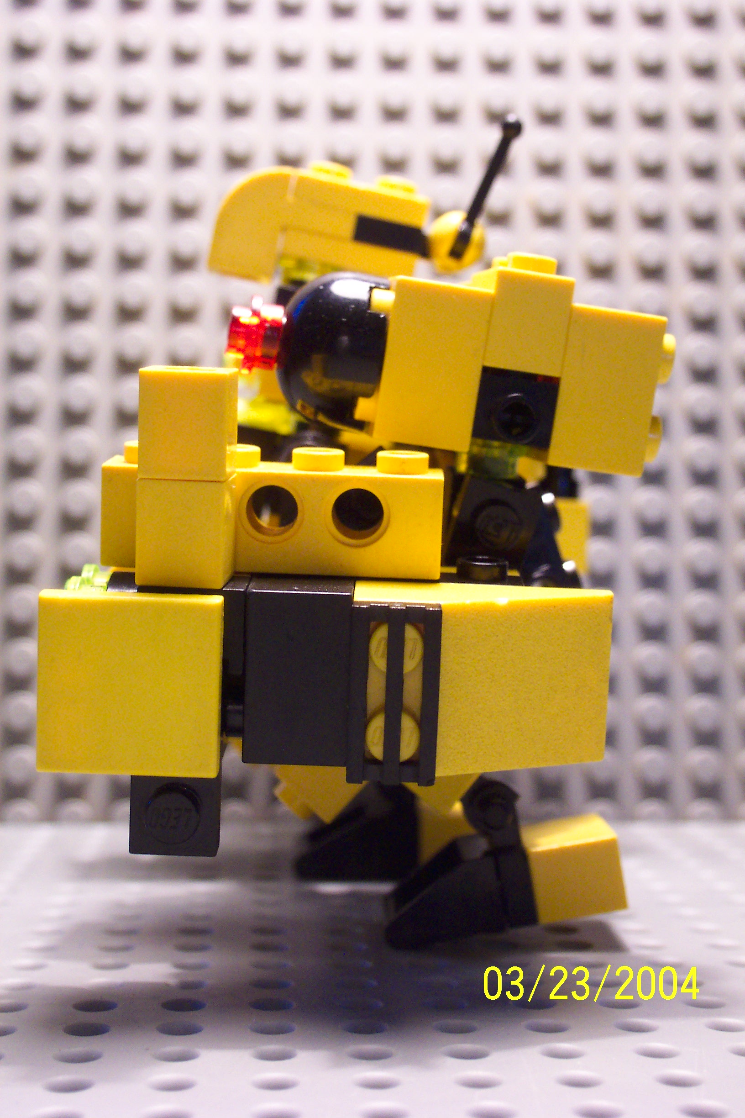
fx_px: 1893
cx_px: 372
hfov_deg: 22.3
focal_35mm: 61
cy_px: 559
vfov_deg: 32.9
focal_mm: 12.6
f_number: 3.5
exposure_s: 1/45
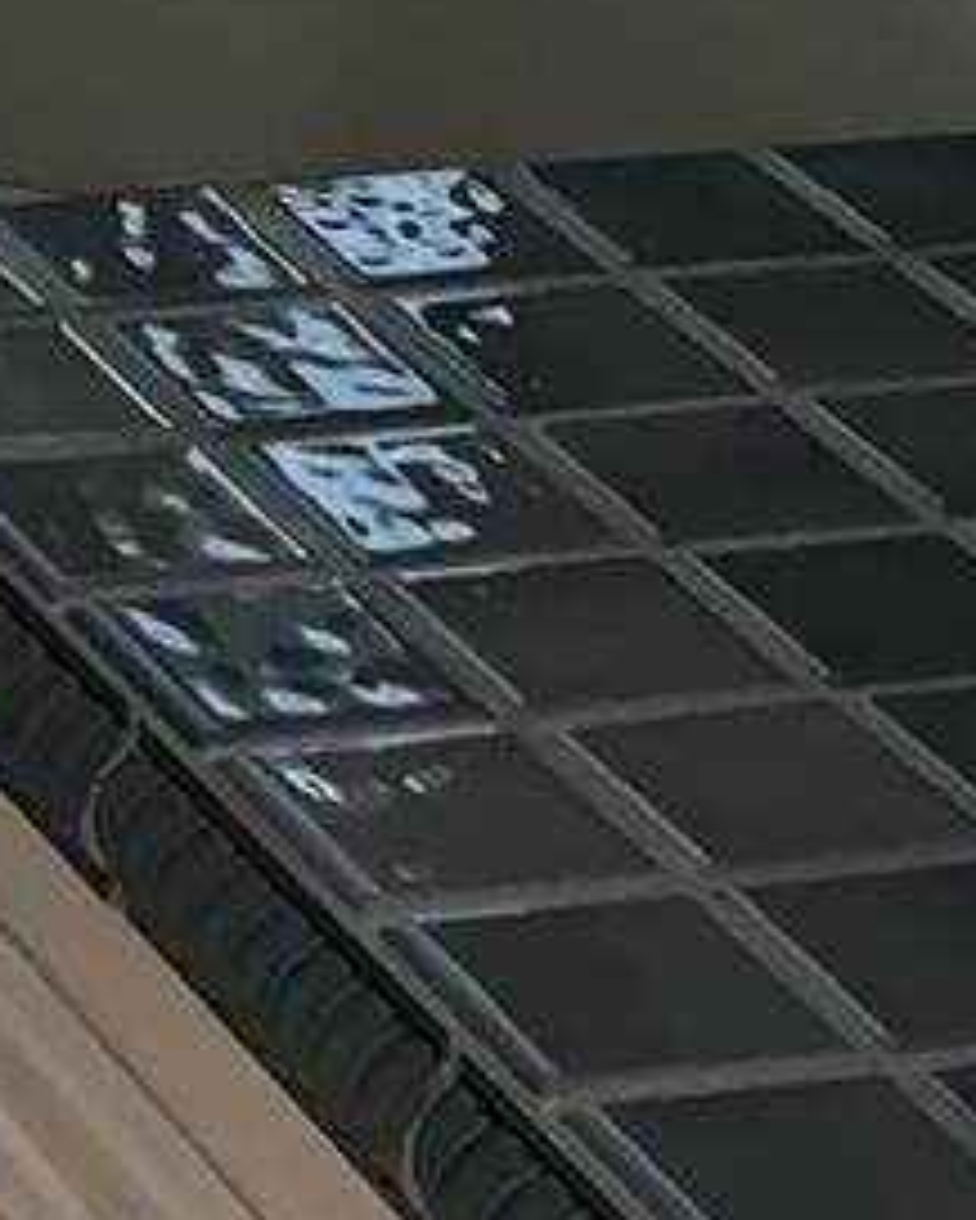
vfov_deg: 9.9
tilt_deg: -14.2
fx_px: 6748
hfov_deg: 7.9
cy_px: -716
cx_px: -1003
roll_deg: -2.0
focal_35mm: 187
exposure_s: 1/4
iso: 125
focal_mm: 4.25
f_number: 1.8
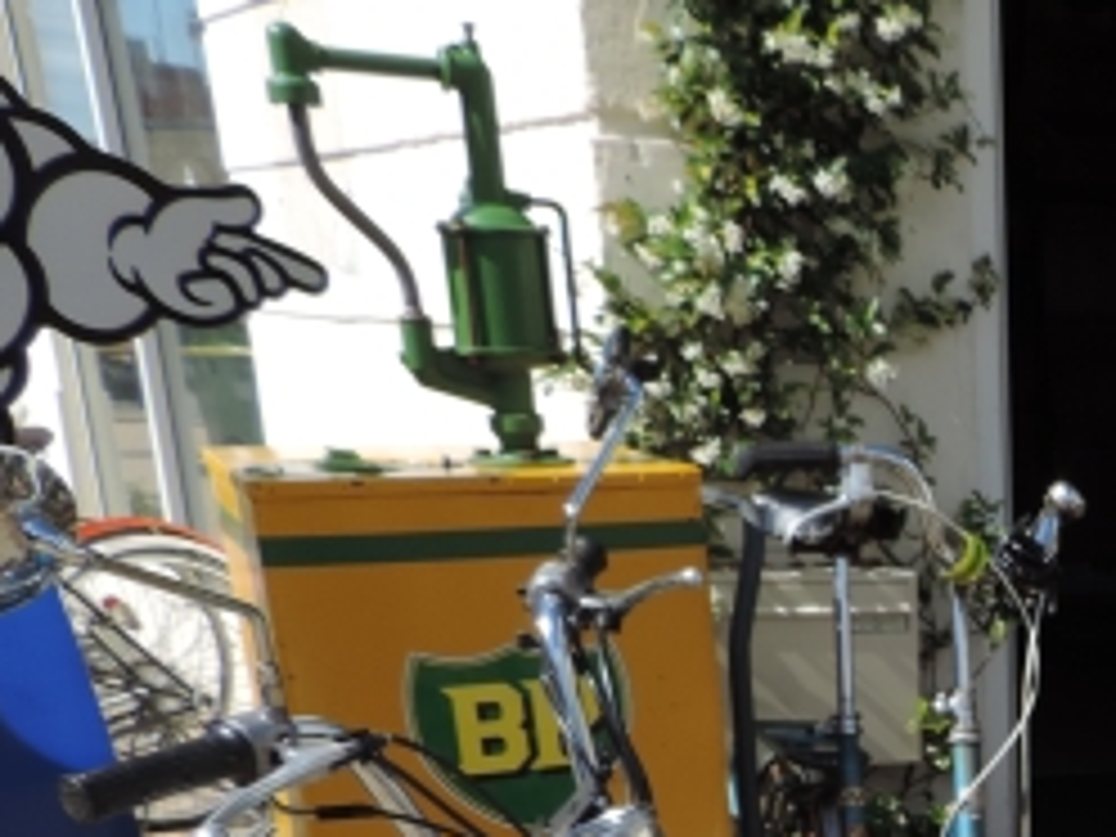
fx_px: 1870
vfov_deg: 23.5
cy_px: 945
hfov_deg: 29.0
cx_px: 1323
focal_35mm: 58
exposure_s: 1/1000
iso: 80
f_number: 3
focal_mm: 4.3
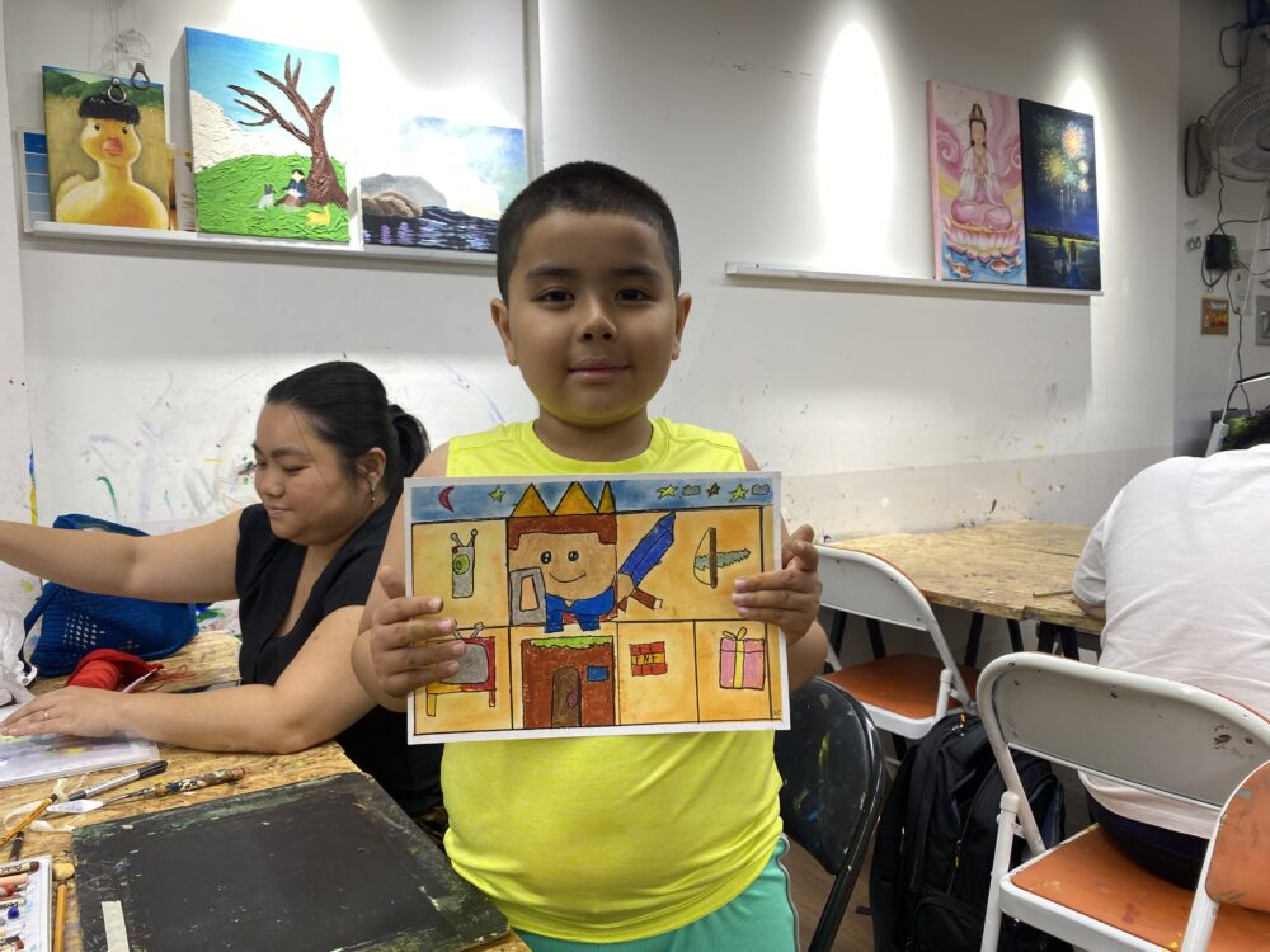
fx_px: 954
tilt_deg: -4.5
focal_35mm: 26
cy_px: 476
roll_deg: +1.4
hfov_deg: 67.3
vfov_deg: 53.1
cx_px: 635
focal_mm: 4.25
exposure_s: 1/100
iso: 32
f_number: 1.8
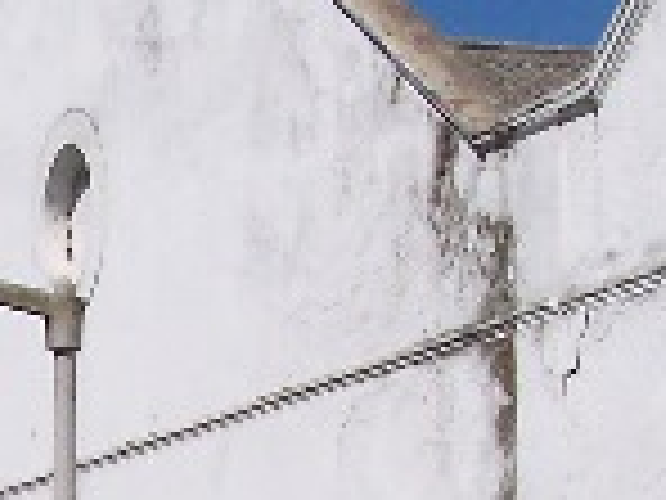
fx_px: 3944
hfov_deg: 9.5
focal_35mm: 205
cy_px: 595
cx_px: -225
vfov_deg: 7.2
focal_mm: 8
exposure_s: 1/1000
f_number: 4.8
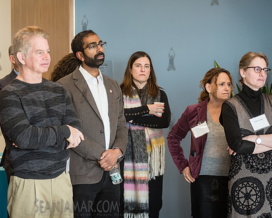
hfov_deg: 14.1
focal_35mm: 136
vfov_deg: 11.3
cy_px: 91
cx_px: 84
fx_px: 1095
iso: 2000
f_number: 4
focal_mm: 100
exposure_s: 1/320
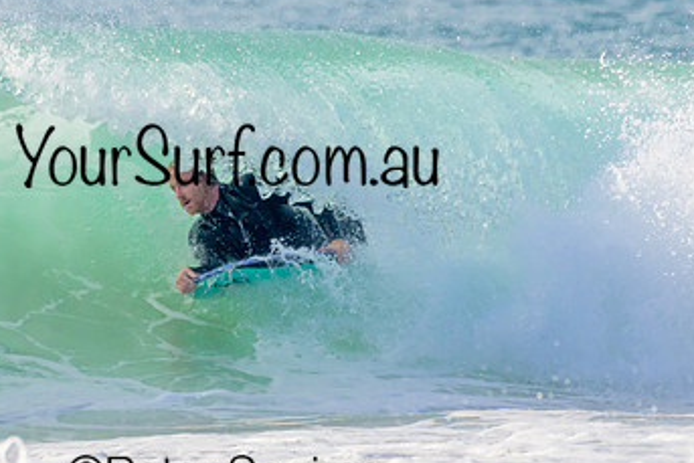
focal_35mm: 1689
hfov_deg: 1.2
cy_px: 138
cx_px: 225
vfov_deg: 0.8
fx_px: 32572
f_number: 11
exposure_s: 1/2000
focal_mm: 1000
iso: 1000
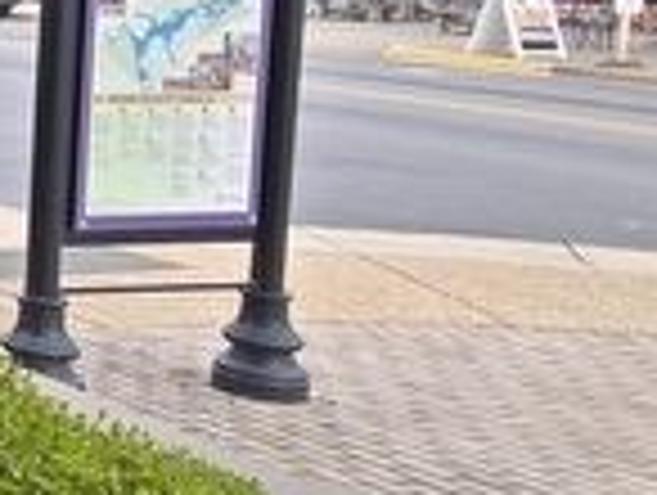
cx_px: -774
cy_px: -9
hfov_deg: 16.8
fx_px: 1350
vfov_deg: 20.1
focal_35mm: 71
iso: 50
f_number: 2.2
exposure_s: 1/159
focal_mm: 2.2
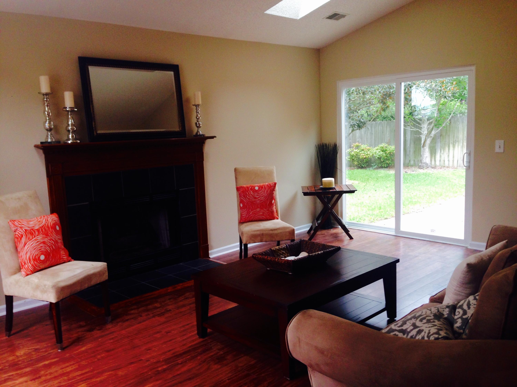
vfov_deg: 42.9
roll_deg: +1.0
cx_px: 258
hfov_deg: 55.4
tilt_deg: -7.7
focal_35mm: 33
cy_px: 194
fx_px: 493
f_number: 2.4
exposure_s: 1/60
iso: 64
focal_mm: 4.12
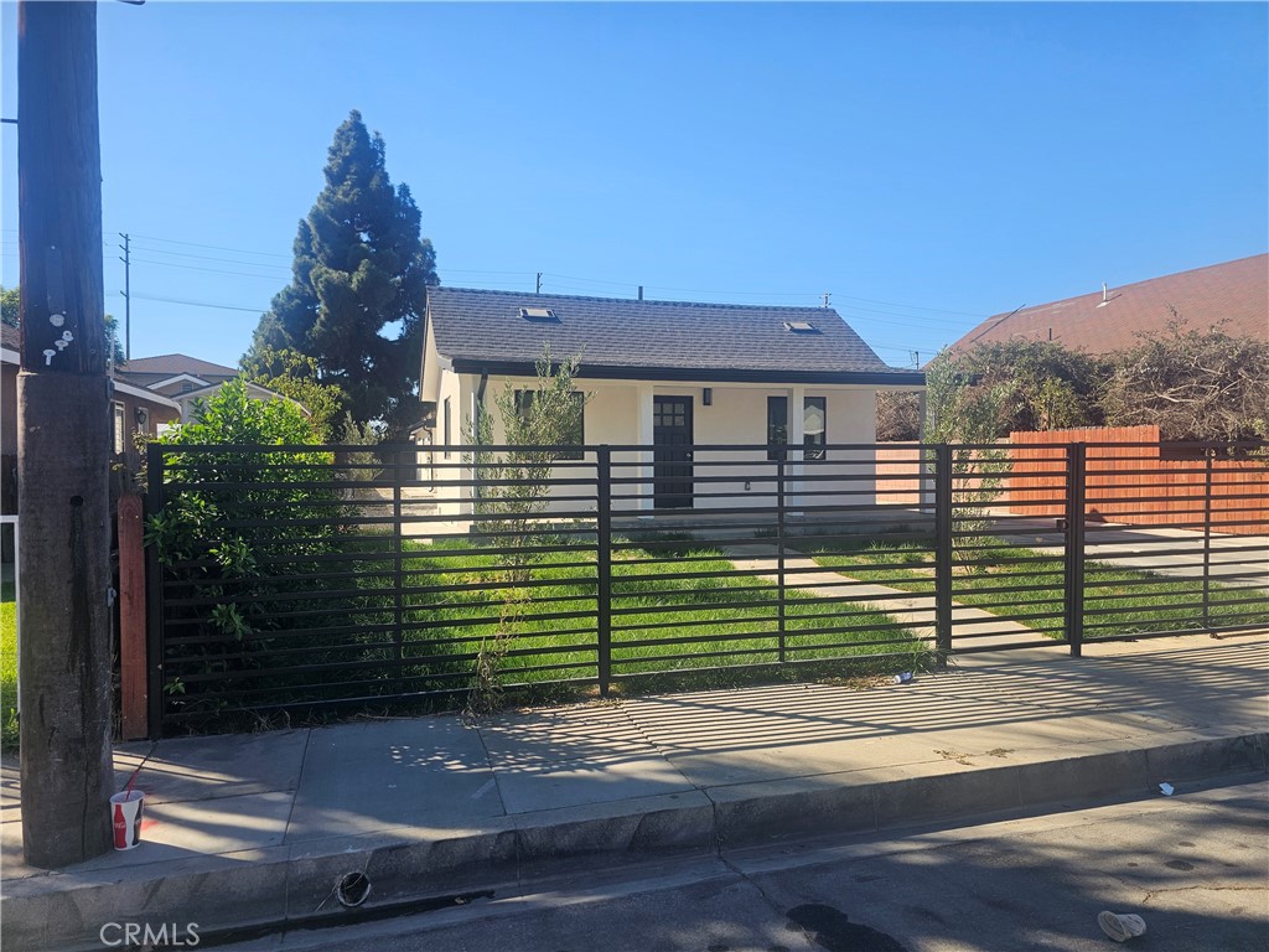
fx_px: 843
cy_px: 476
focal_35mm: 23
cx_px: 634
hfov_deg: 73.9
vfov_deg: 58.9
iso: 16
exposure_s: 1/548
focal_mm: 6.3
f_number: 1.7
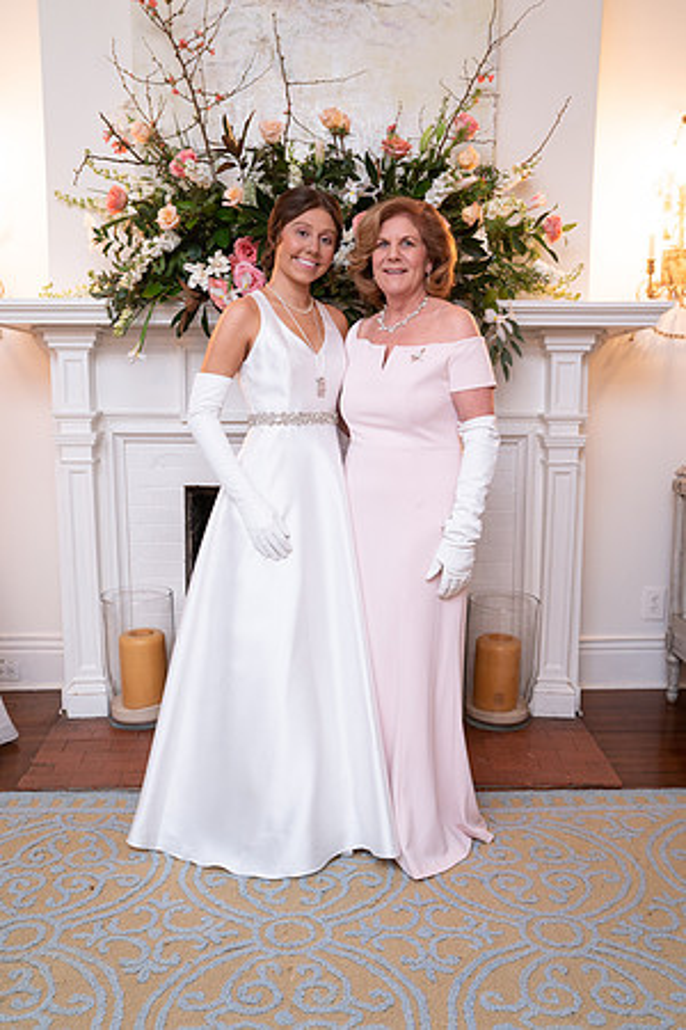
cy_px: 515
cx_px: 343
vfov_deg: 55.8
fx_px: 972
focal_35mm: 34
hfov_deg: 38.9
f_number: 4.5
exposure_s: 1/80
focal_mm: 34
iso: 800
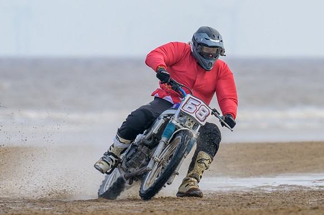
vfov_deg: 1.2
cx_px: 177
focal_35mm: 1141
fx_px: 10262
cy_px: 129
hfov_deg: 1.8
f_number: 8
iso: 500
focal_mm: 600
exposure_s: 1/640
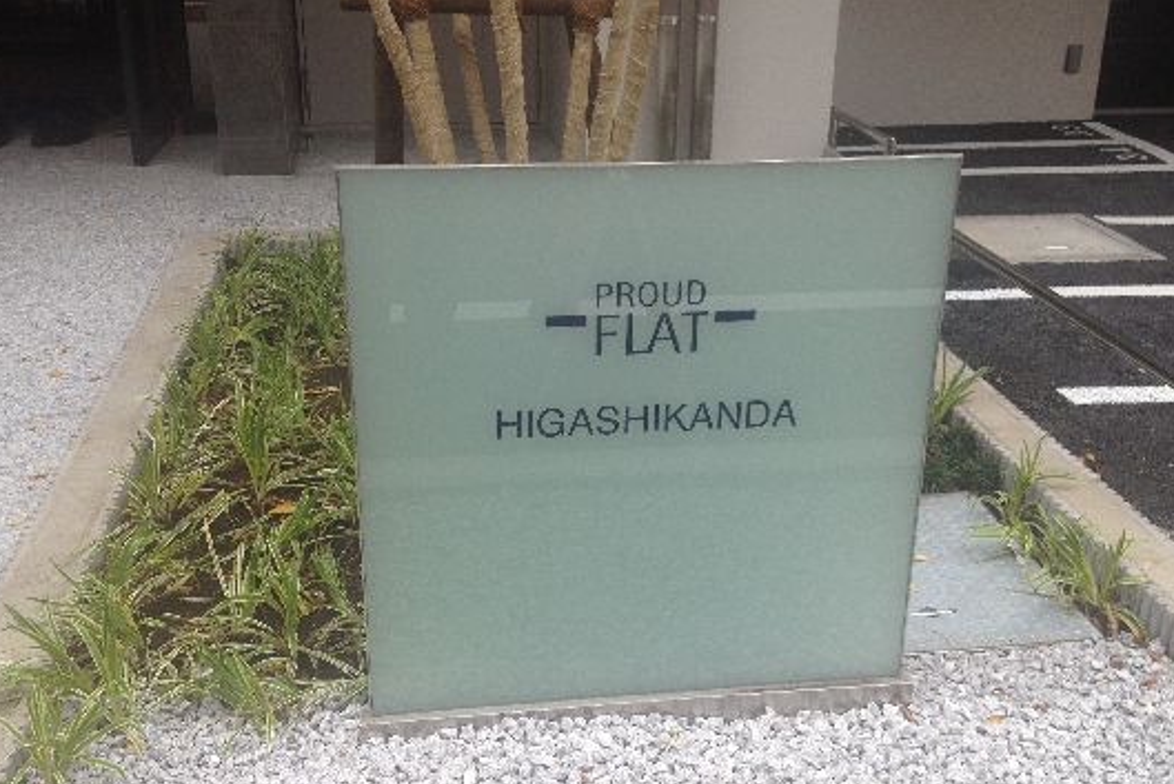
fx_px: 1435
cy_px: 440
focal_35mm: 44
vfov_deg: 30.5
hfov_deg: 44.5
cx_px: 624
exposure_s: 1/308
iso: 50
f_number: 2.4
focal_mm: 4.28
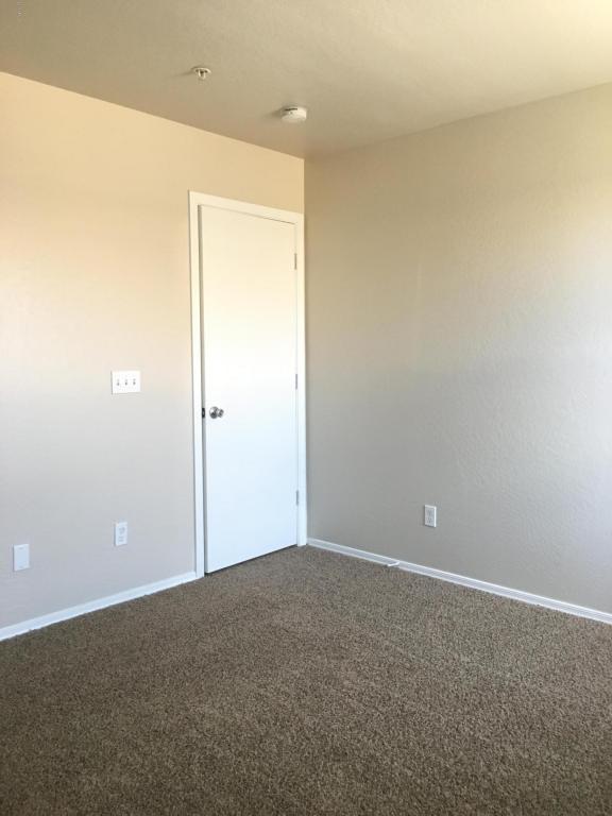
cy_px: 408
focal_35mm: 29
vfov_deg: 61.7
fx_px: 684
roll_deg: +0.1
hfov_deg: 48.2
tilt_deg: -5.6
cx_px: 306
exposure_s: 1/30
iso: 125
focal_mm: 4.15
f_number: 2.2
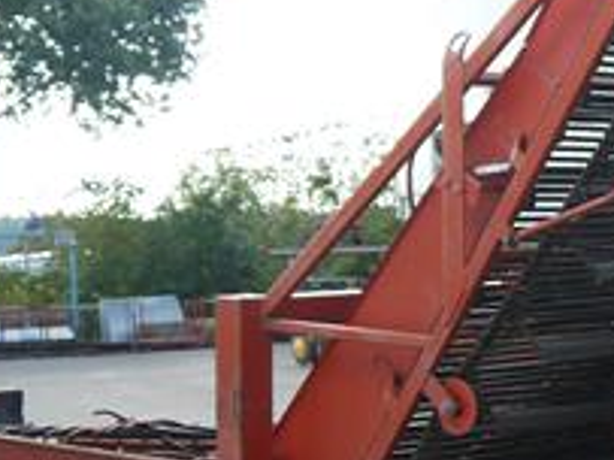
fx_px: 2127
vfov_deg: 12.3
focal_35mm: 120
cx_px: 829
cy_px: 245
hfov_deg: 15.5
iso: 100
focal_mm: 19
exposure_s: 1/160
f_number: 4.5
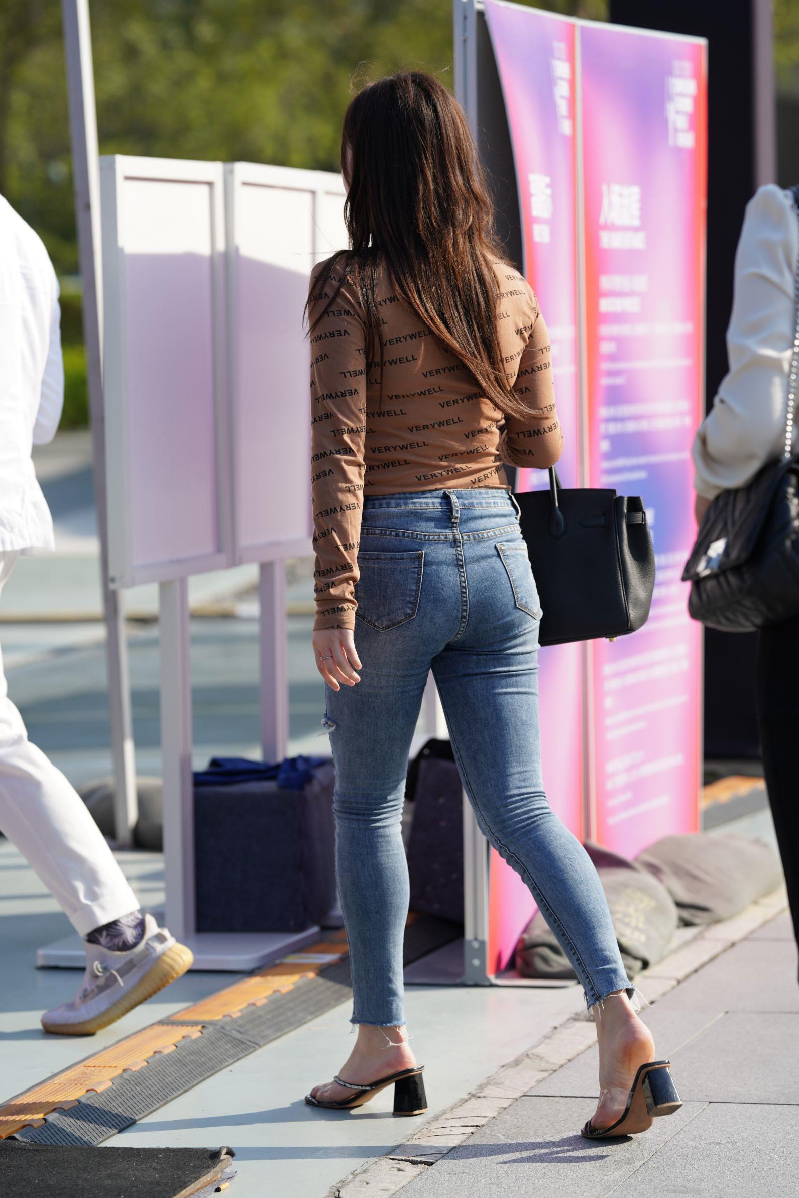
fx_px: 4492
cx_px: 400
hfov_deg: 10.2
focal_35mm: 135
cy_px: 599
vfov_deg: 15.2
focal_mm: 135
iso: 160
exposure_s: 1/800
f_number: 4
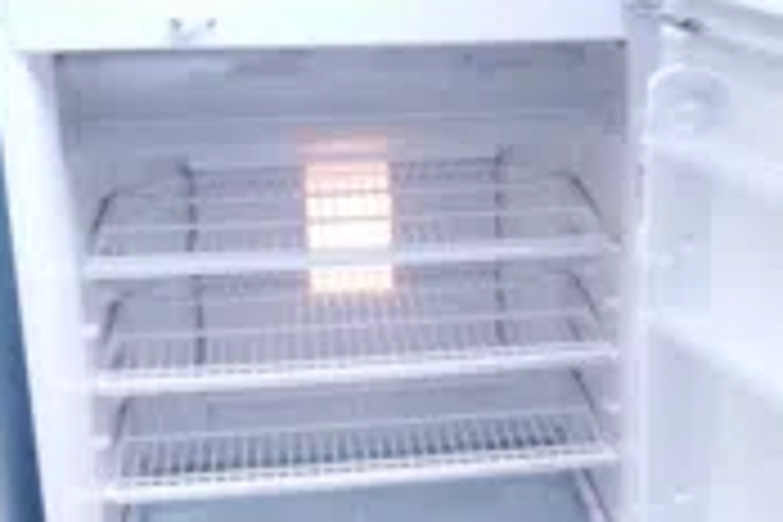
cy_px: 266
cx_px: 558
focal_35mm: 69
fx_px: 1501
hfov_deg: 28.9
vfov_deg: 19.7
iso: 138
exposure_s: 1/50
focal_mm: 4.25
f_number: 1.8
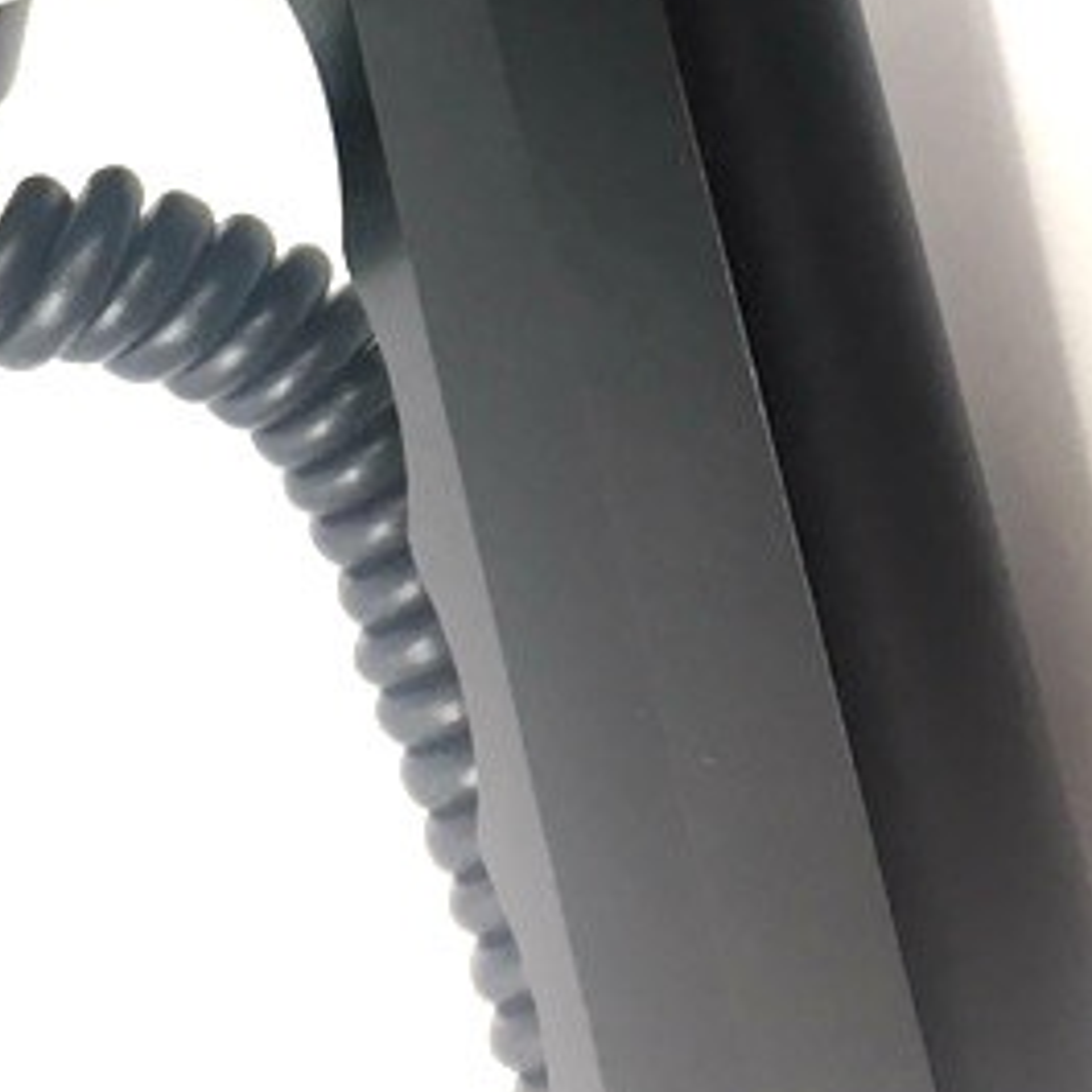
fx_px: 2213
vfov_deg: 25.7
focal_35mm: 62
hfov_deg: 27.7
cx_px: 663
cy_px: -99
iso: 50
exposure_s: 1/30
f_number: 2.2
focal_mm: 4.15
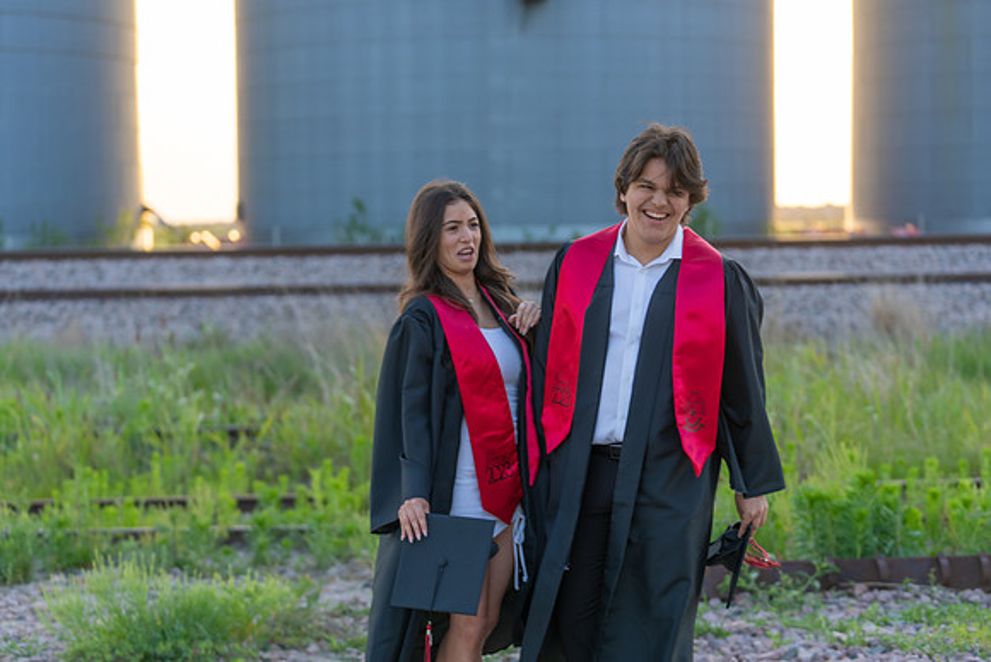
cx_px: 496
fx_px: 2258
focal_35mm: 82
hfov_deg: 24.8
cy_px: 331
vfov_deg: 16.7
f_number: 2.8
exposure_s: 1/320
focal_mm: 82
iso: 160
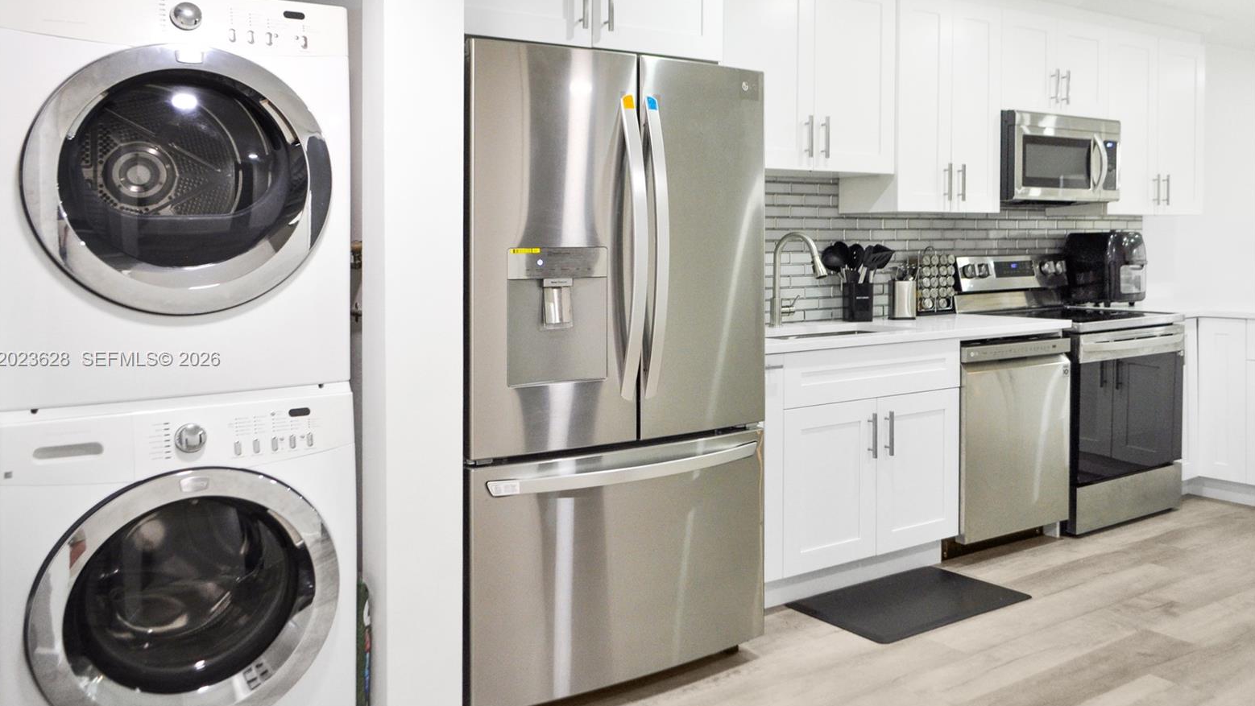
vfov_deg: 40.2
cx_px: 613
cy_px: 360
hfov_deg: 66.0
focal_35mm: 29
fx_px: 965
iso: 720
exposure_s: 1/60
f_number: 4
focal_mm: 18
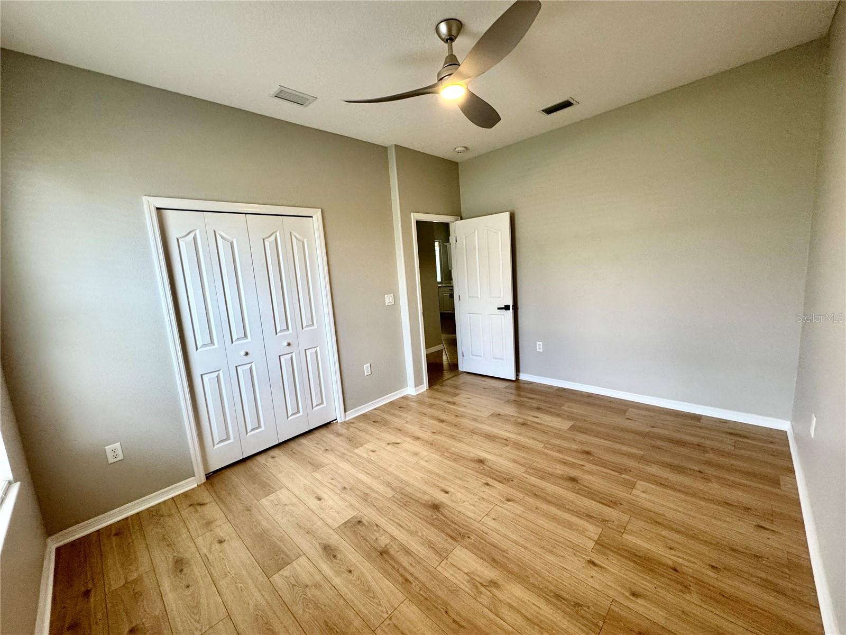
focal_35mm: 14
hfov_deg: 102.1
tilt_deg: -10.2
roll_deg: +4.6
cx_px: 423
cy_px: 318
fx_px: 342
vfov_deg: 85.7
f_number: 2.2
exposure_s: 1/120
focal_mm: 2.22
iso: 200
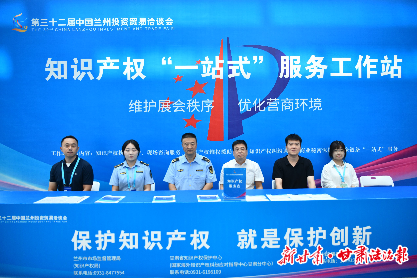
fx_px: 336
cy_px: 139
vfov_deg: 45.0
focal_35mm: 29
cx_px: 208
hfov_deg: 63.7
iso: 800
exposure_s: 1/1600
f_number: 2.8
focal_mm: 29
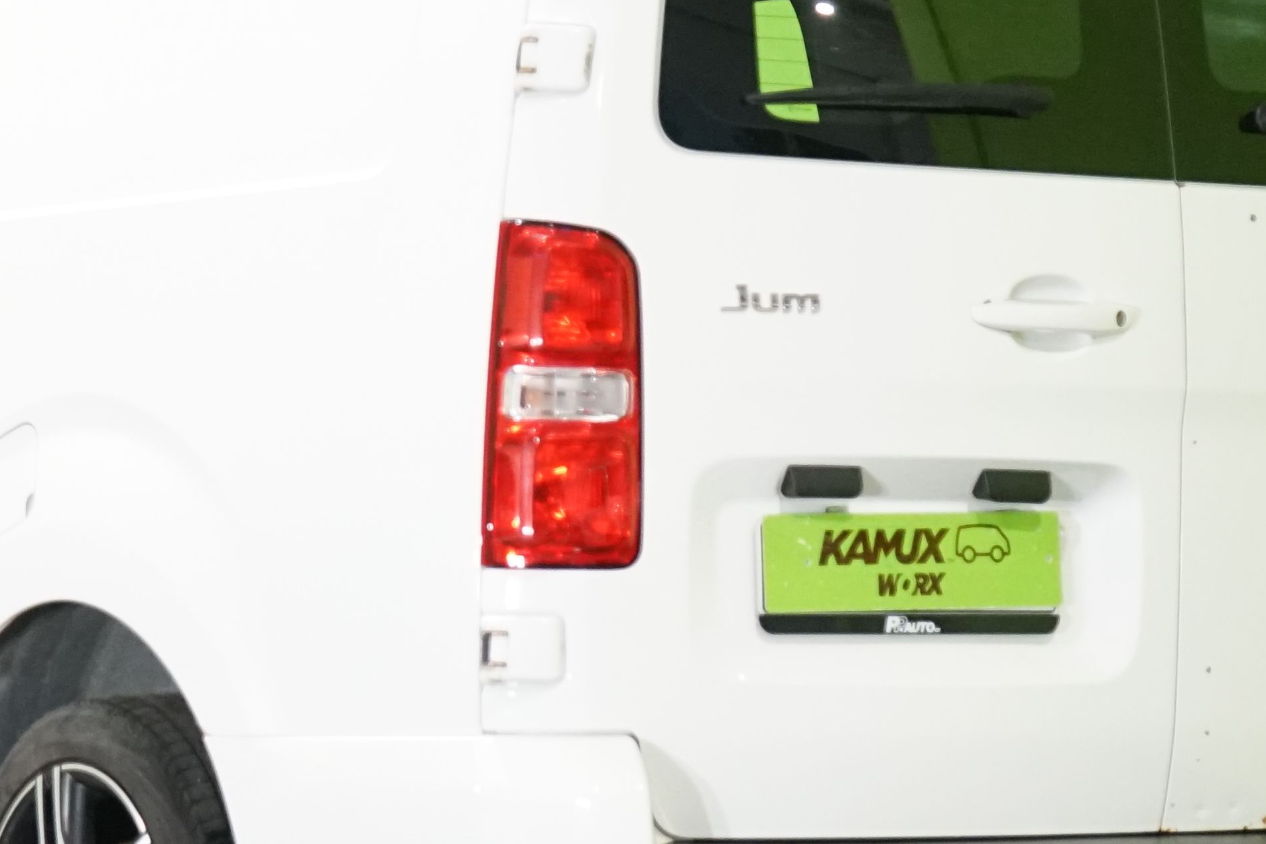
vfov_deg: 8.9
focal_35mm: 154
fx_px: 5416
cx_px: 378
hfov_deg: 13.3
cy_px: 367
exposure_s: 1/125
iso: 3200
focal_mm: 49
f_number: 4.5
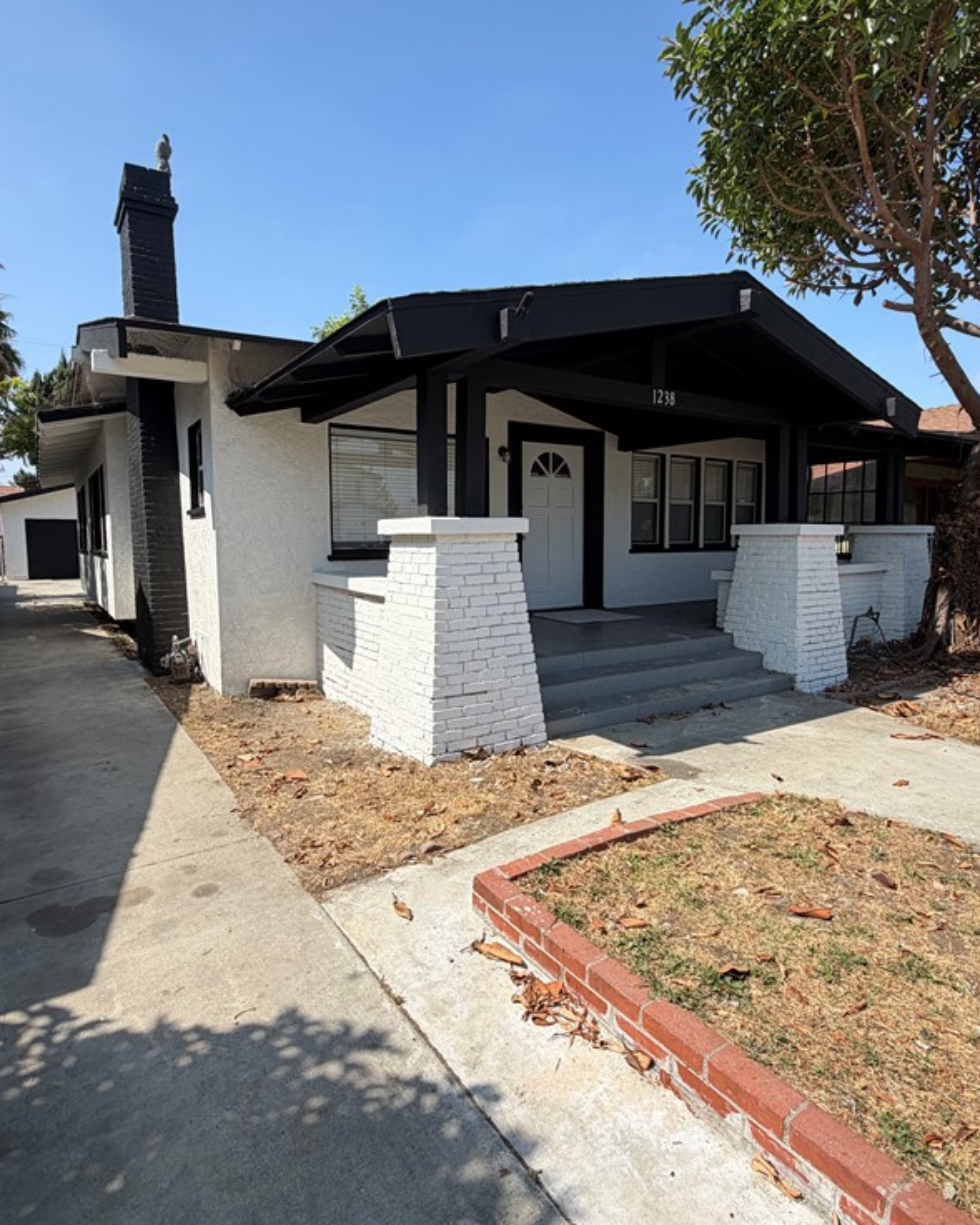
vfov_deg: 83.3
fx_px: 689
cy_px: 601
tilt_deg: -5.9
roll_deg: -0.7
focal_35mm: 19
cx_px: 486
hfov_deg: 70.9
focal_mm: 2.22
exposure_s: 1/770
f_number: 2.2
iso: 25
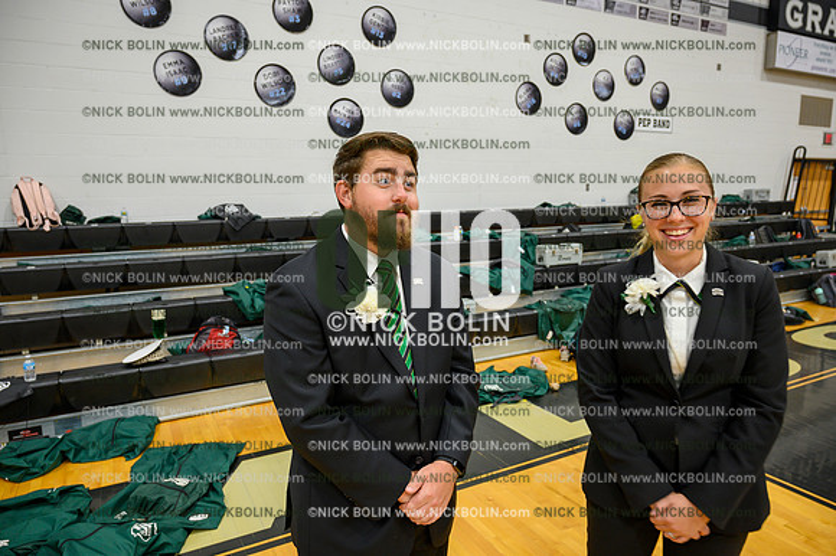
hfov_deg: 73.8
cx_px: 418
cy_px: 278
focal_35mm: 24
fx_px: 557
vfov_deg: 53.1
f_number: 4.5
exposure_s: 1/50
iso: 800
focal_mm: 24
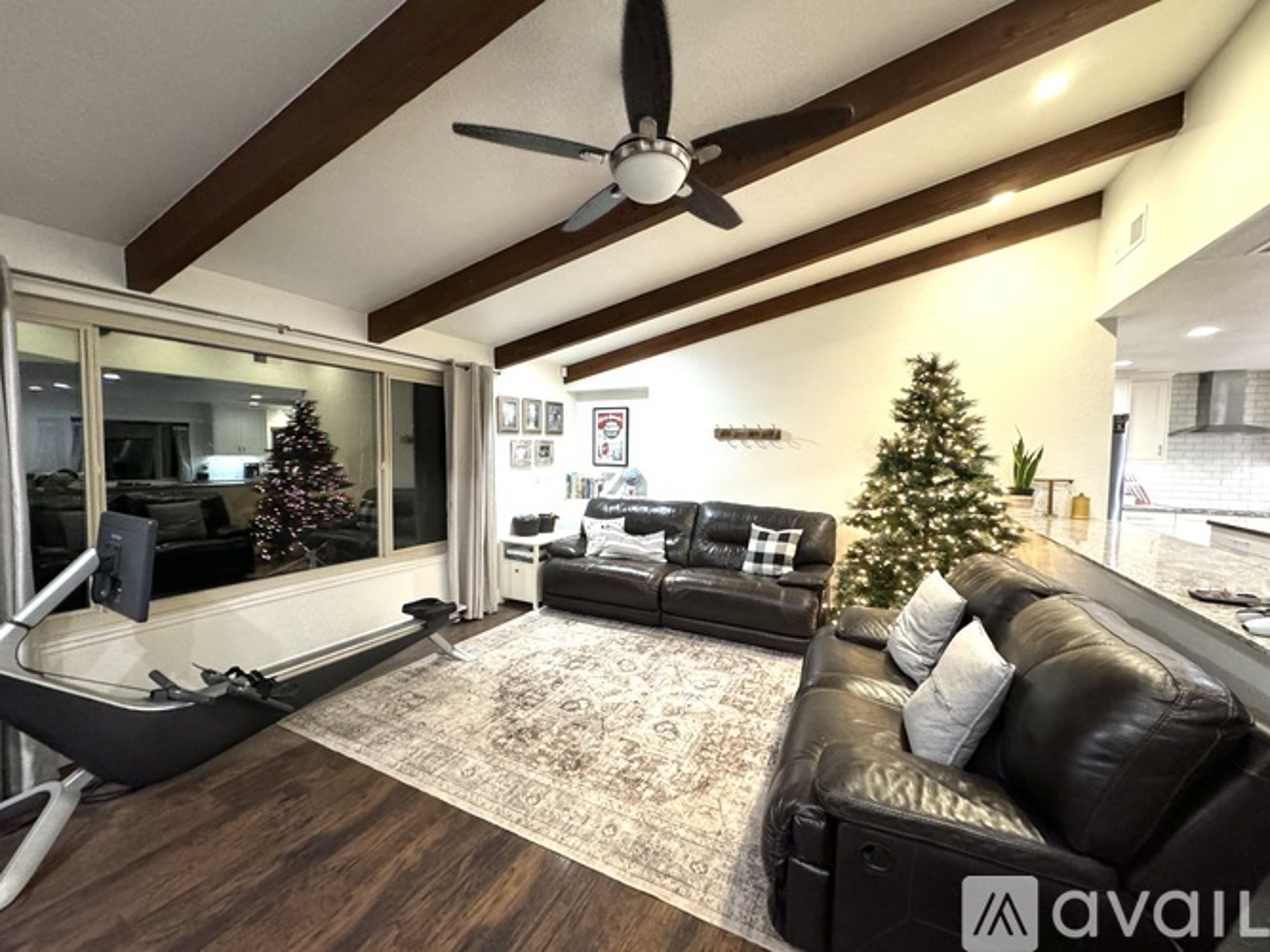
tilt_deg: -3.6
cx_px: 635
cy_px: 476
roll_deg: -0.7
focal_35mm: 14
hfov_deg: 102.1
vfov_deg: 85.7
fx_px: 514
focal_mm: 2.22
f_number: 2.2
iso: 800
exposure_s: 1/60
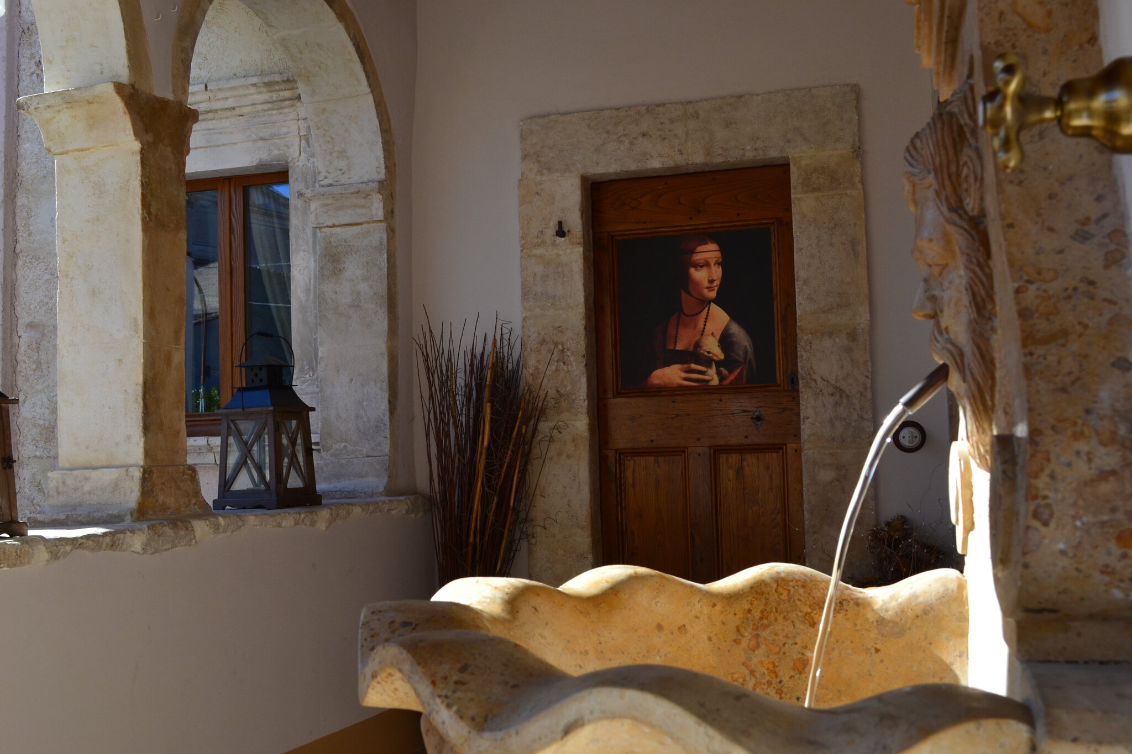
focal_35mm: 39
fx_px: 1226
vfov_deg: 34.2
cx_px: 566
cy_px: 377
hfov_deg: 49.6
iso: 400
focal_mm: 26
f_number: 10
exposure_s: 1/200
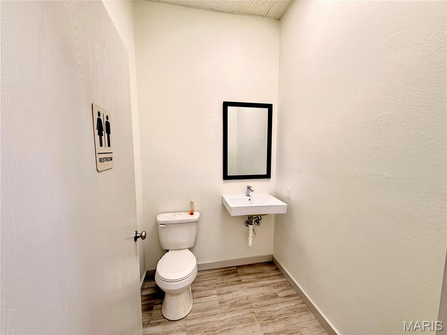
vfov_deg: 85.7
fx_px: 181
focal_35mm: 14
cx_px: 224
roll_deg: -0.2
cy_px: 168
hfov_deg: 102.1
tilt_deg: -4.5
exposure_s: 1/120
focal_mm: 2.22
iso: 160
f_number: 2.2
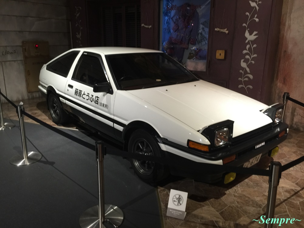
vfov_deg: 48.2
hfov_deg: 61.7
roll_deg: -1.0
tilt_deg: -14.2
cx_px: 152
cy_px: 114
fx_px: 255
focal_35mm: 29
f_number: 2.2
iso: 40
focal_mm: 4.15
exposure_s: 1/15
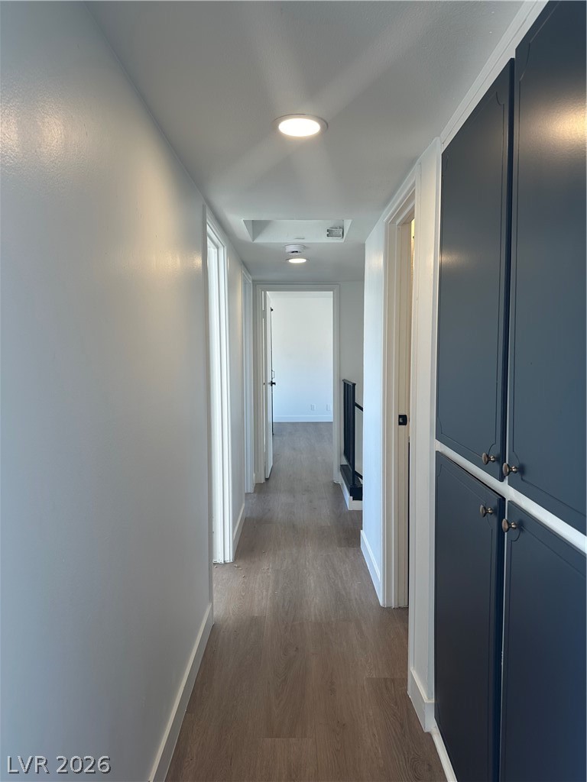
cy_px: 391
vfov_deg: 71.6
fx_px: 543
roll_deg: -0.3
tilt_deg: -3.7
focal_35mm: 24
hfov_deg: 56.8
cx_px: 294
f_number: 1.78
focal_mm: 6.86
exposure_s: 1/120
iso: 64
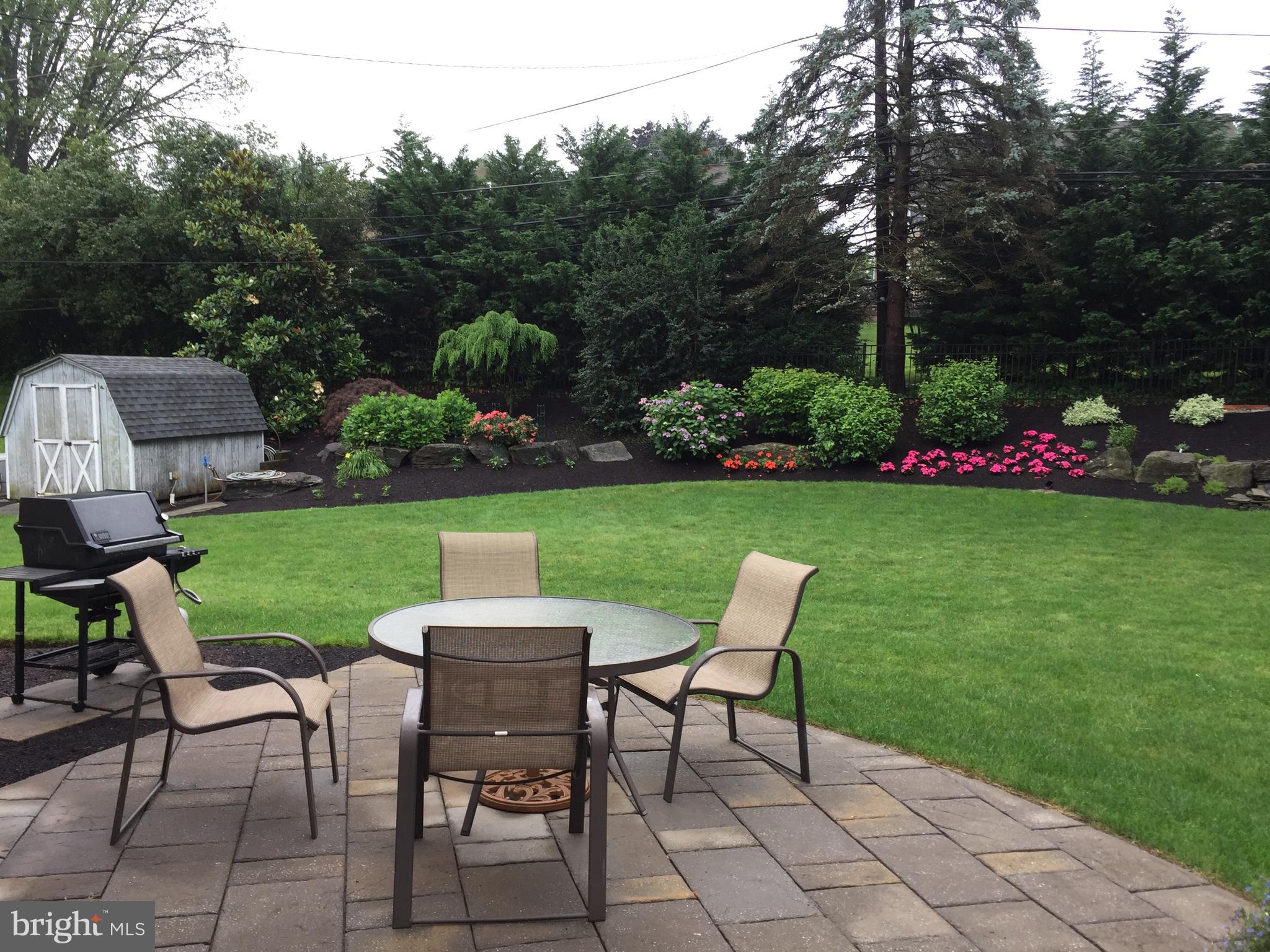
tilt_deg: -4.5
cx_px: 635
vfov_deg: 48.2
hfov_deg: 61.7
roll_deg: -0.1
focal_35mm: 29
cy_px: 476
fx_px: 1064
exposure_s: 1/60
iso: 32
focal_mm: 4.15
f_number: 2.2
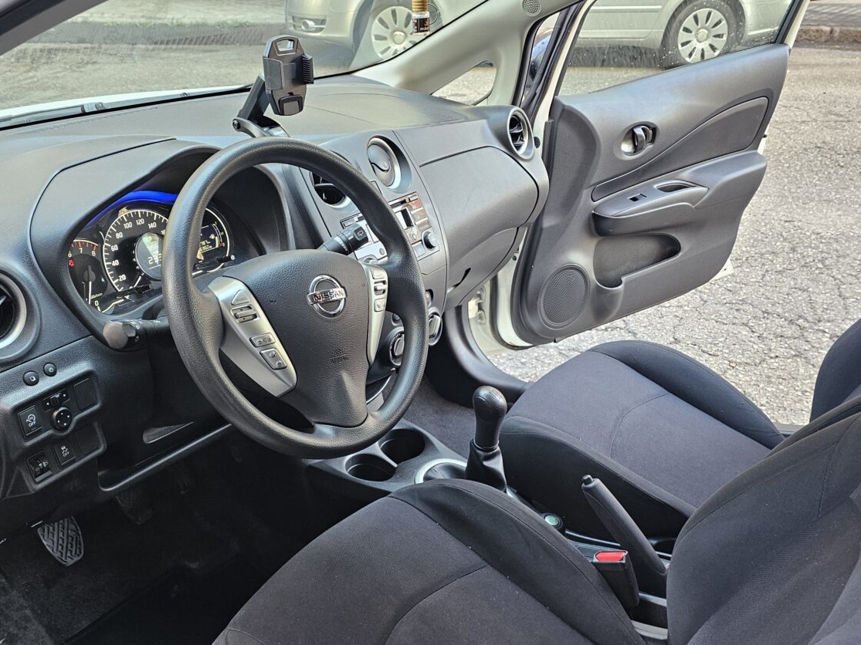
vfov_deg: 42.8
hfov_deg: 55.3
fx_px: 821
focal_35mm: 33
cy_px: 380
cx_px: 394
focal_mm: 6.3
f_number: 1.7
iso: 250
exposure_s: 1/100
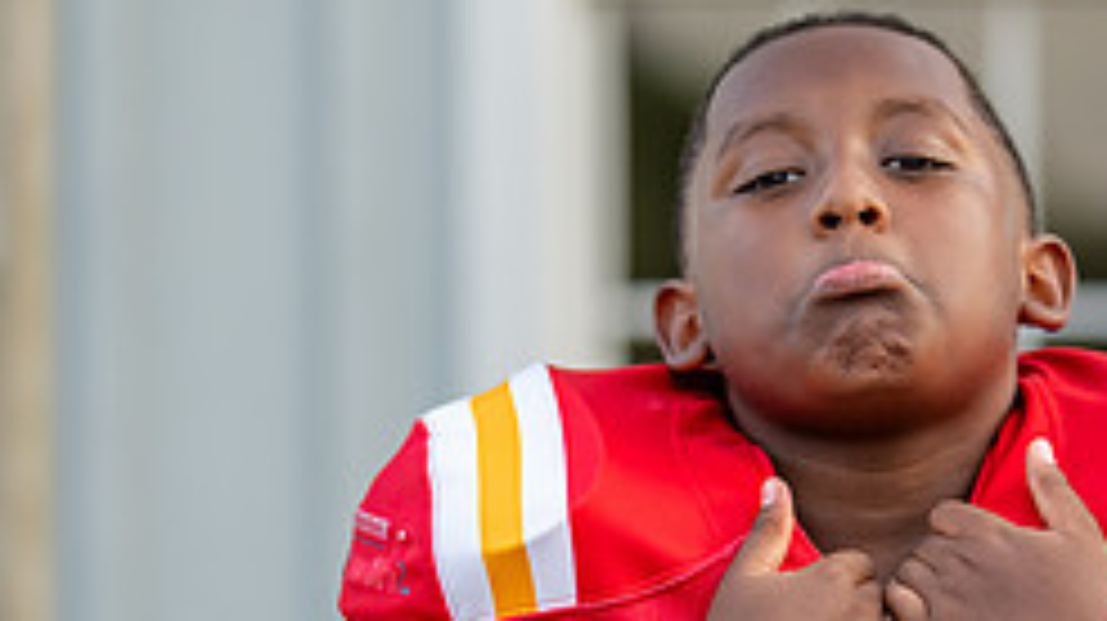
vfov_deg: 7.9
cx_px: 870
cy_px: 570
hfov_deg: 14.0
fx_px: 4488
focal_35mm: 153
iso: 200
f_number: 1.2
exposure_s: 1/1250
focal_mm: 50
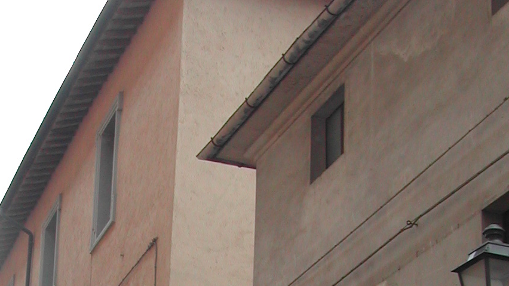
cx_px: 184
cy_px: 492
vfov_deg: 10.4
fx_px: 1484
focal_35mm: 110
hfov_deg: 19.4
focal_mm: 9
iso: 100
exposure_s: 1/318
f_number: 2.9
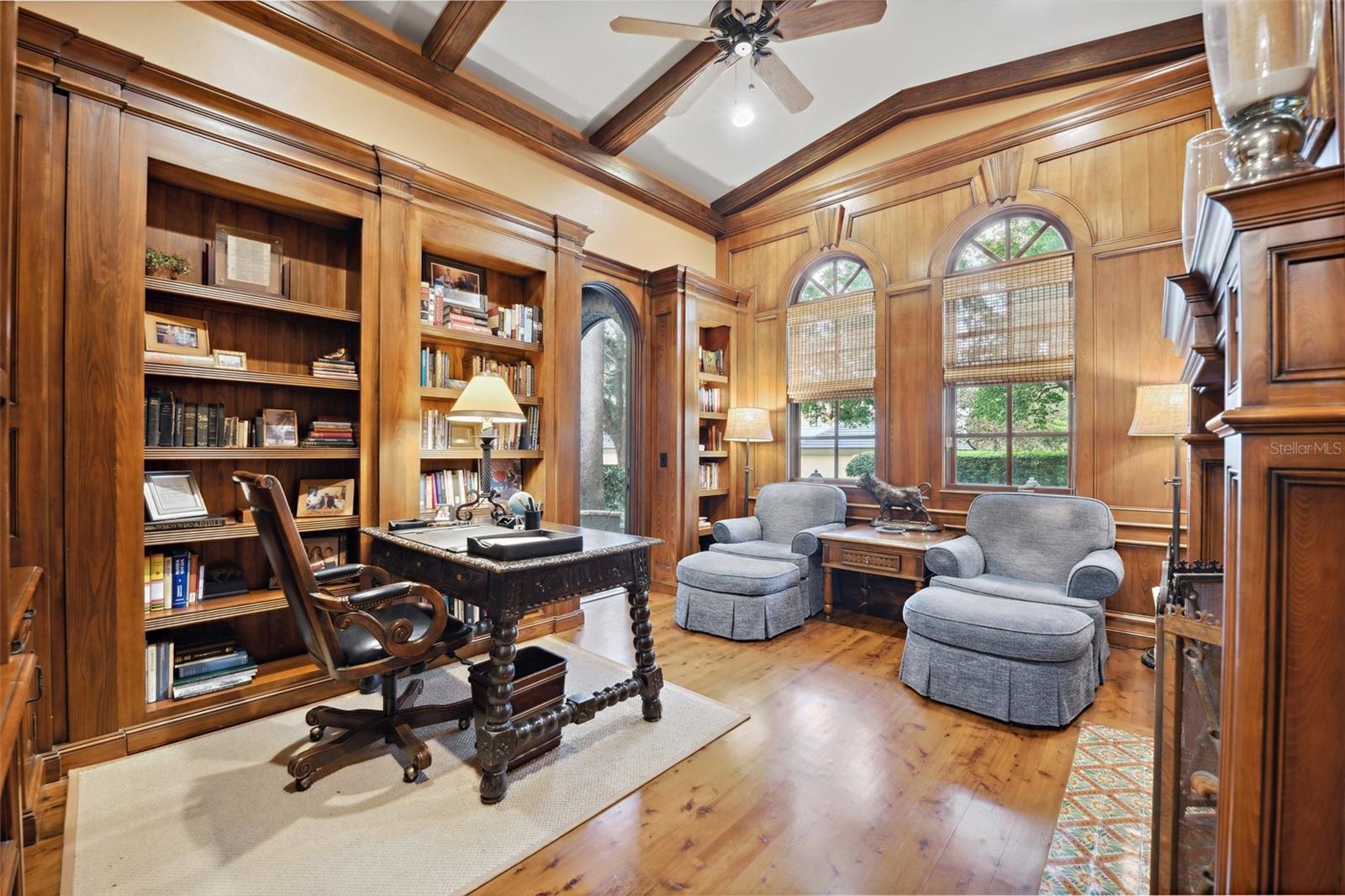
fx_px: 523
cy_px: 448
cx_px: 672
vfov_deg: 81.2
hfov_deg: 104.3
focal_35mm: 14
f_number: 8
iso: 400
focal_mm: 14
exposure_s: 1/5
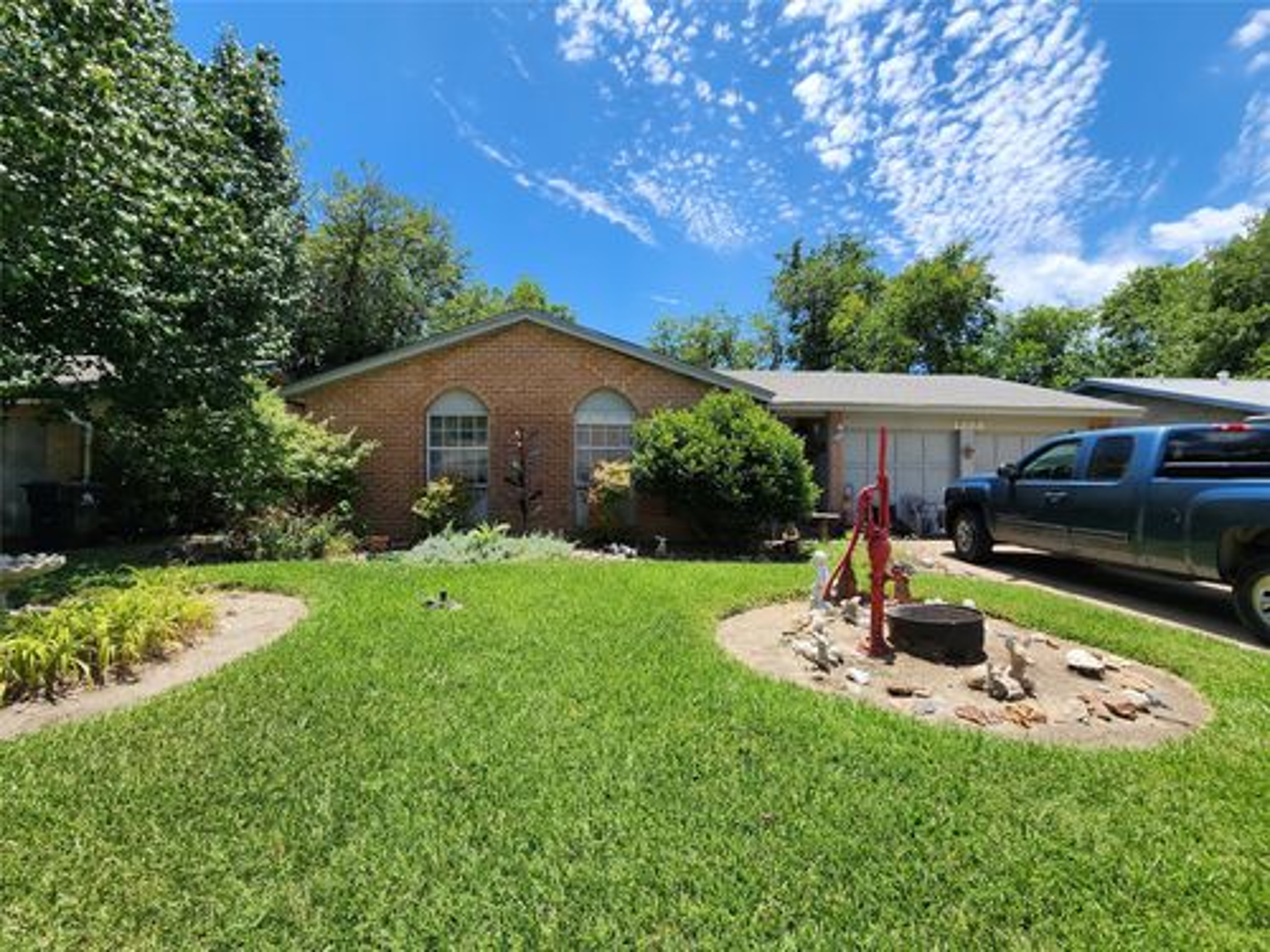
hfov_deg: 106.2
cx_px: 635
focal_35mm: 13
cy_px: 476
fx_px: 477
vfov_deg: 89.9
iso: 50
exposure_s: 1/1728
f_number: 2.2
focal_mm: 2.2
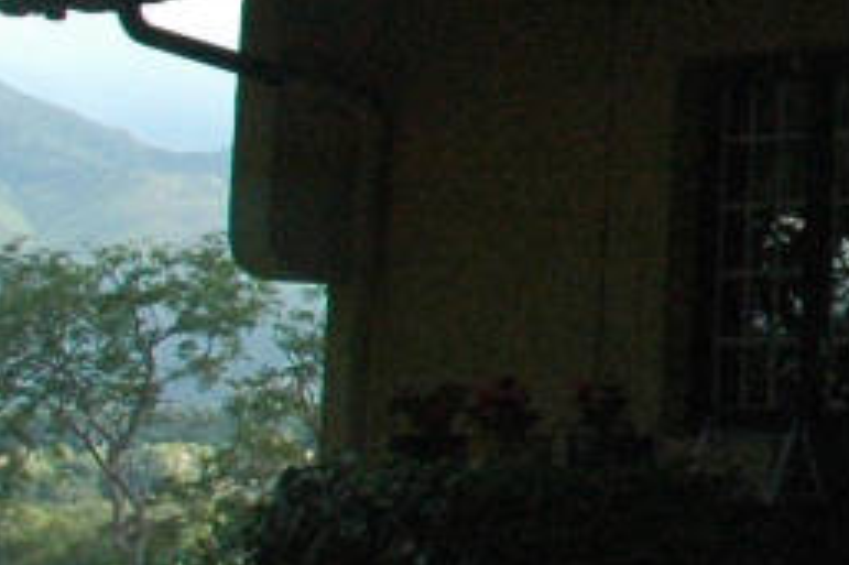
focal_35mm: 185
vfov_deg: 7.4
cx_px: 1926
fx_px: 4360
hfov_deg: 10.0
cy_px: -38
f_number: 11
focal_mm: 22
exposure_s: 1/250
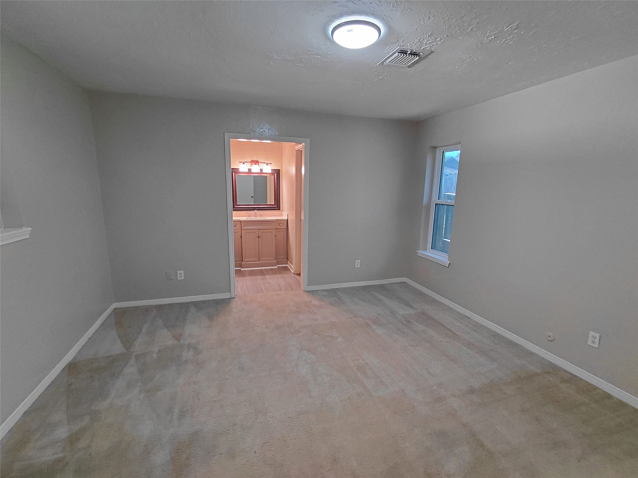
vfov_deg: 78.1
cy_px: 239
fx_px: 295
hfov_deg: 94.5
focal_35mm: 16
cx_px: 319
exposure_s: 1/60
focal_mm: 1.64
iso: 250
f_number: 2.2
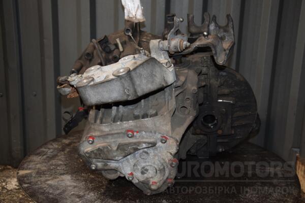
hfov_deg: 41.1
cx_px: 152
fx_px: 407
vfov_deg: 28.1
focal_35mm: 48
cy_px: 102
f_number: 5
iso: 800
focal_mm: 32
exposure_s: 1/60
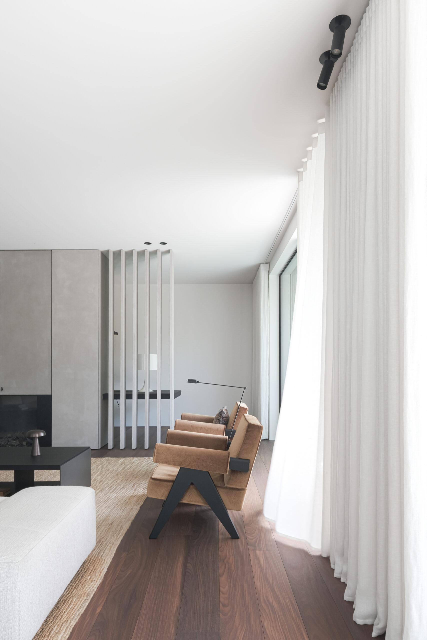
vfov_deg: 84.0
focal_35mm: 20
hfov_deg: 61.9
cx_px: 214
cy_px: 320
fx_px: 356
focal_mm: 13.2
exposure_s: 1/20
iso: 250
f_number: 8
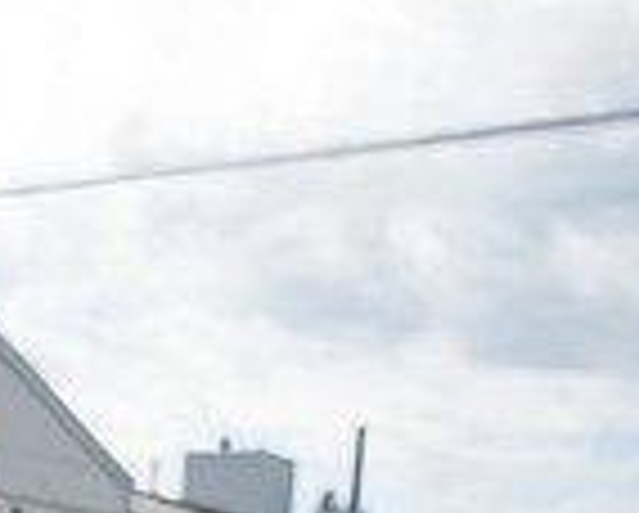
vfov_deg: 15.1
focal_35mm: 92
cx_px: -270
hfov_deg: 18.7
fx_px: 1742
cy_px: 848
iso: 250
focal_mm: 24
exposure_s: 1/2000
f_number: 2.8
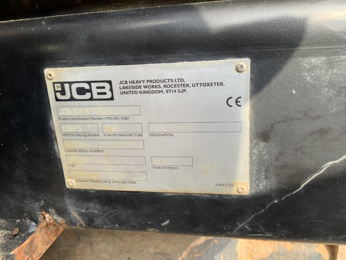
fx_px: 290
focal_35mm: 29
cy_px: 130
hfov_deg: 61.7
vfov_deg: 48.2
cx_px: 173
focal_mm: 3
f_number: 1.8
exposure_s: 1/122
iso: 16
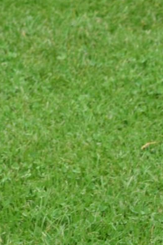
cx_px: -252
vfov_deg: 6.9
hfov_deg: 4.6
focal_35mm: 288
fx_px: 1952
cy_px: -221
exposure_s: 1/1000
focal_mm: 35
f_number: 4
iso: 400
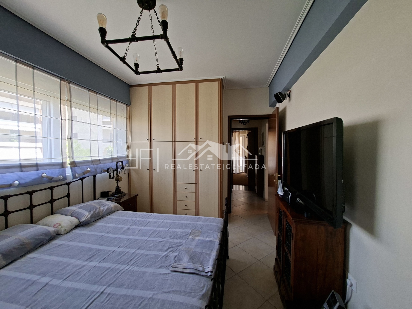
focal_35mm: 13
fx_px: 155
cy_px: 154
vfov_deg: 89.9
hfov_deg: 106.2
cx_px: 206
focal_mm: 1.74
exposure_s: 1/50
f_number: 2.2
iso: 40
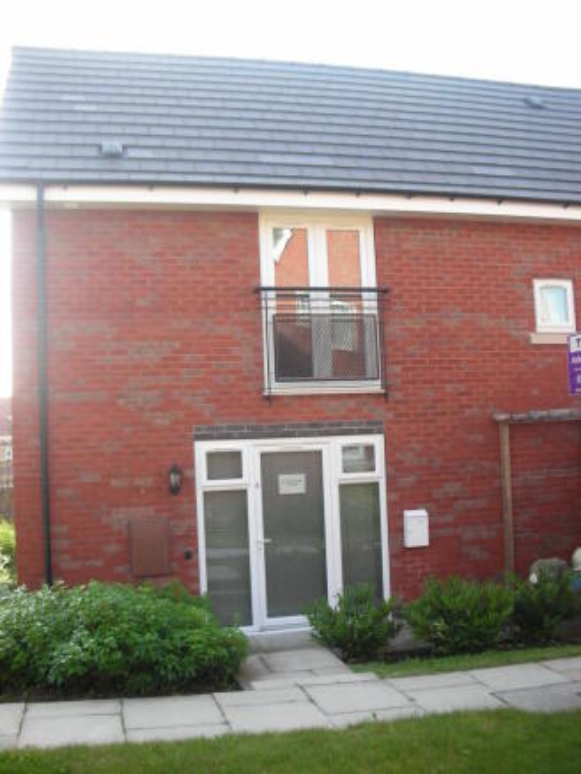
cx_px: 290
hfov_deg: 40.7
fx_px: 783
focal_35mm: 35
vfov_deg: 52.6
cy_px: 387
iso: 50
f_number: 3
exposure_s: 1/79.2
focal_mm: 5.8
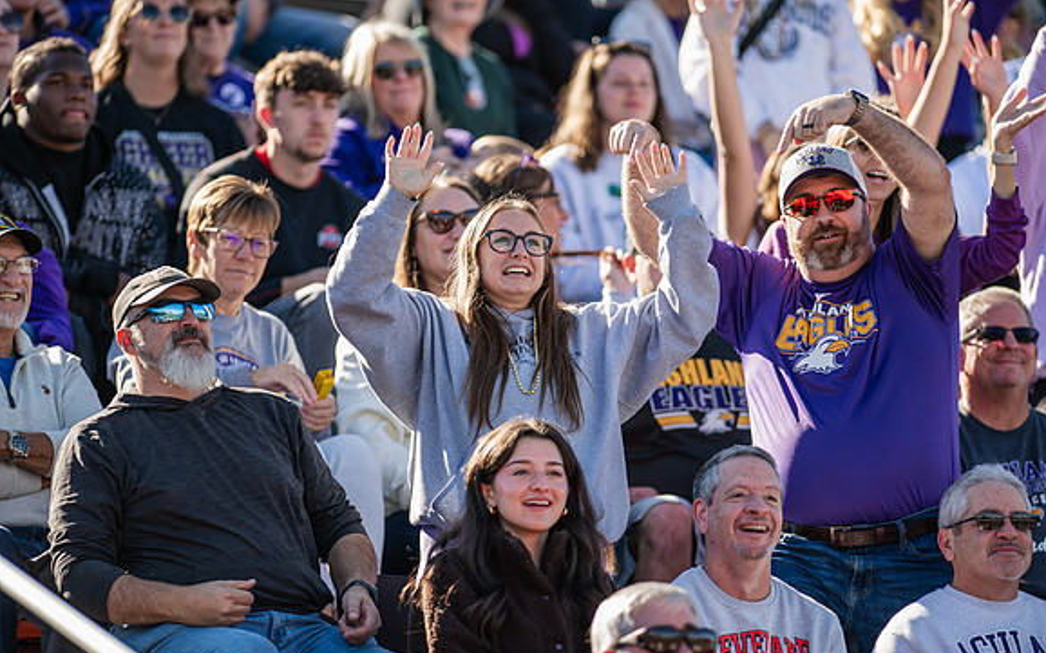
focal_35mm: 307
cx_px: 523
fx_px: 8750
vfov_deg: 4.3
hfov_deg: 6.8
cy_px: 334
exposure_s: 1/500
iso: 125
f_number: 3.2
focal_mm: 300
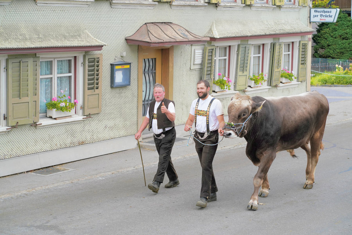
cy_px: 118
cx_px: 176
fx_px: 831
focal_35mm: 85
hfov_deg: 23.9
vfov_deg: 16.1
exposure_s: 1/640
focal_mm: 85
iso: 800
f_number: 5.6
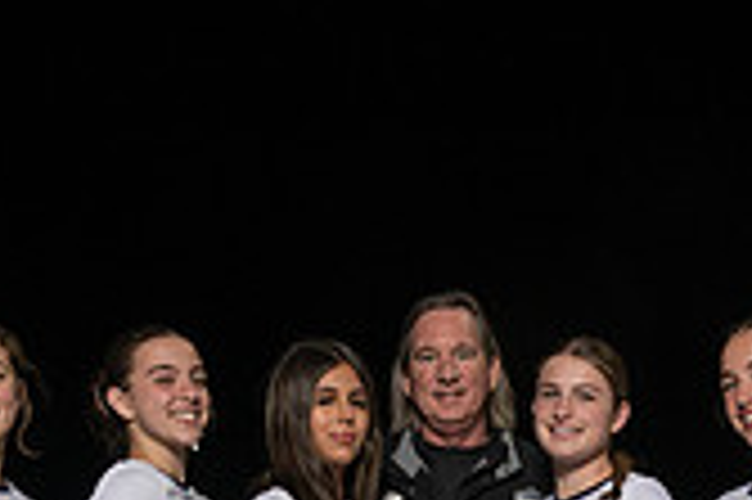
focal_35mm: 90
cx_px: 485
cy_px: 885
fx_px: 1878
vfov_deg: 13.6
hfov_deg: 22.6
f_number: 8
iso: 320
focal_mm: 24
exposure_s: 1/80
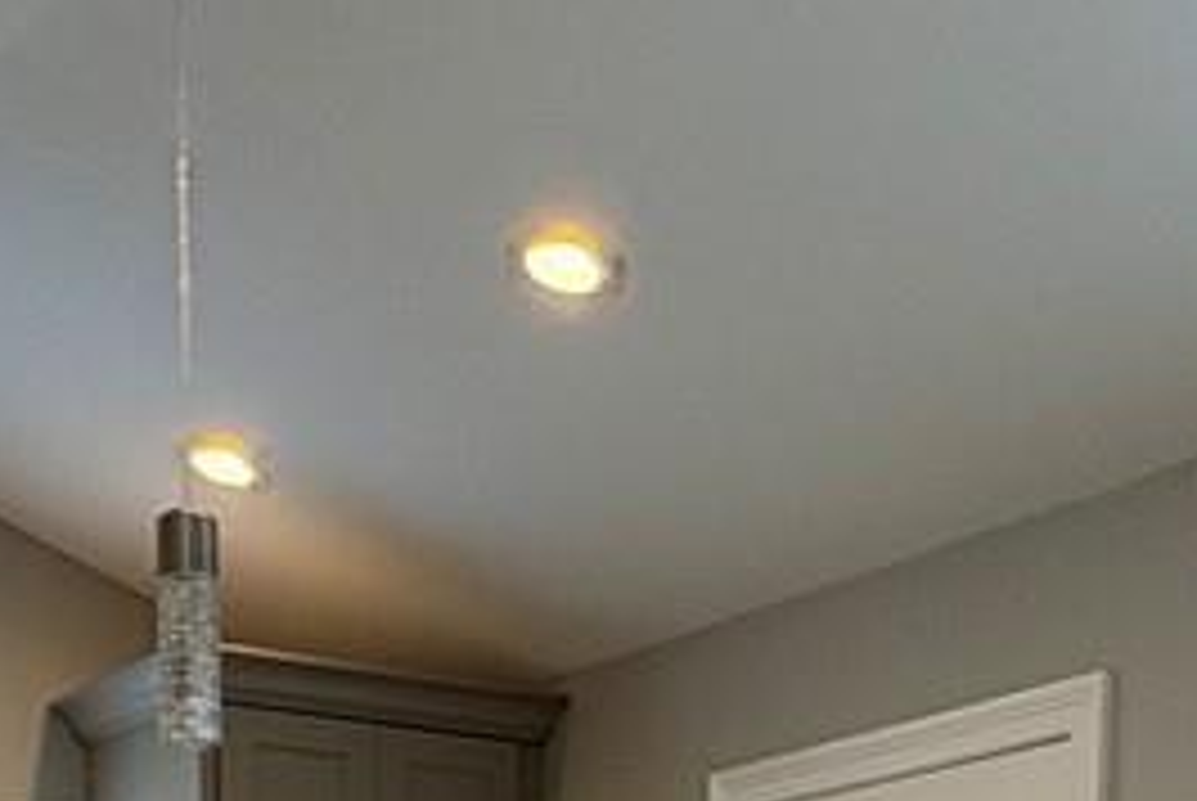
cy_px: 1071
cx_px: 531
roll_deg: +0.7
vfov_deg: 21.6
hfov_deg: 35.6
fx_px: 1864
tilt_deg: -7.0
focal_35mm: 56
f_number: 2.2
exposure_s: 1/120
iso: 125
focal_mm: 2.22
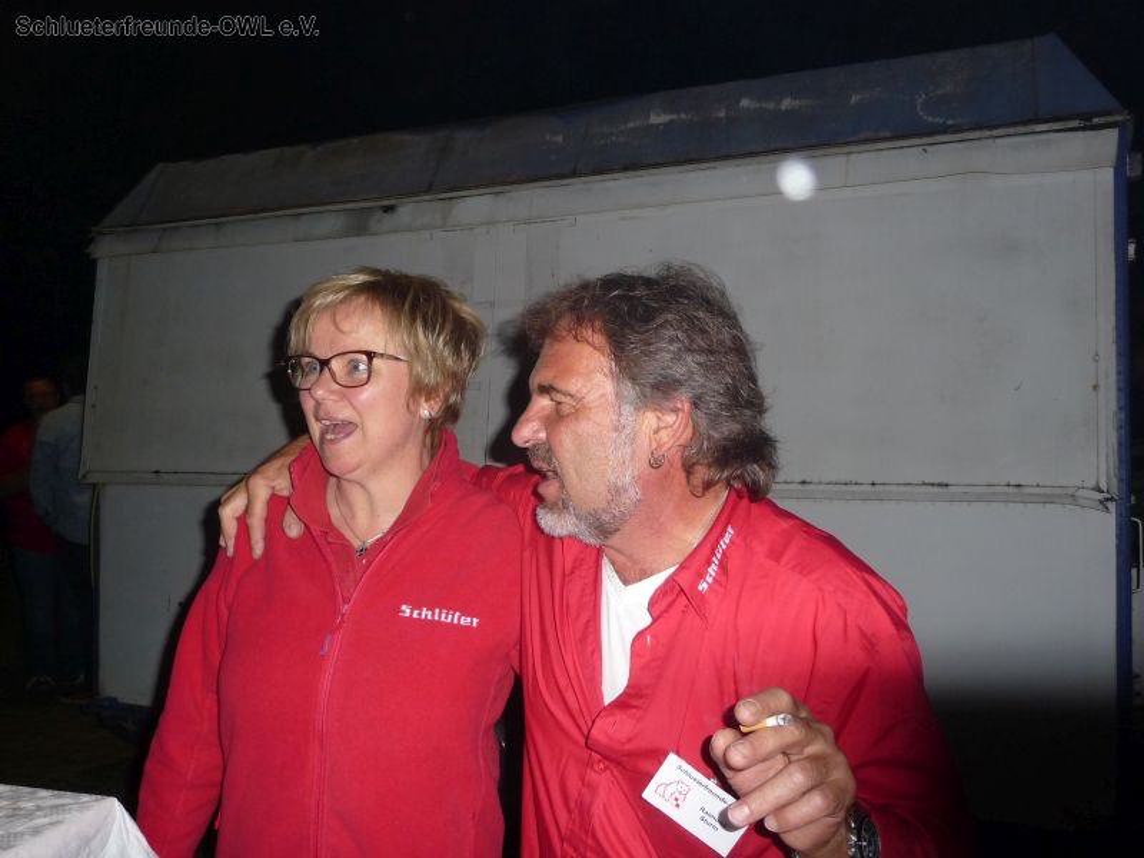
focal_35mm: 32
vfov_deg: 44.2
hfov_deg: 56.8
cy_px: 429
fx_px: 1058
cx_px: 572
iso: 200
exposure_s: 1/30
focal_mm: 5.3
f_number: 3.5
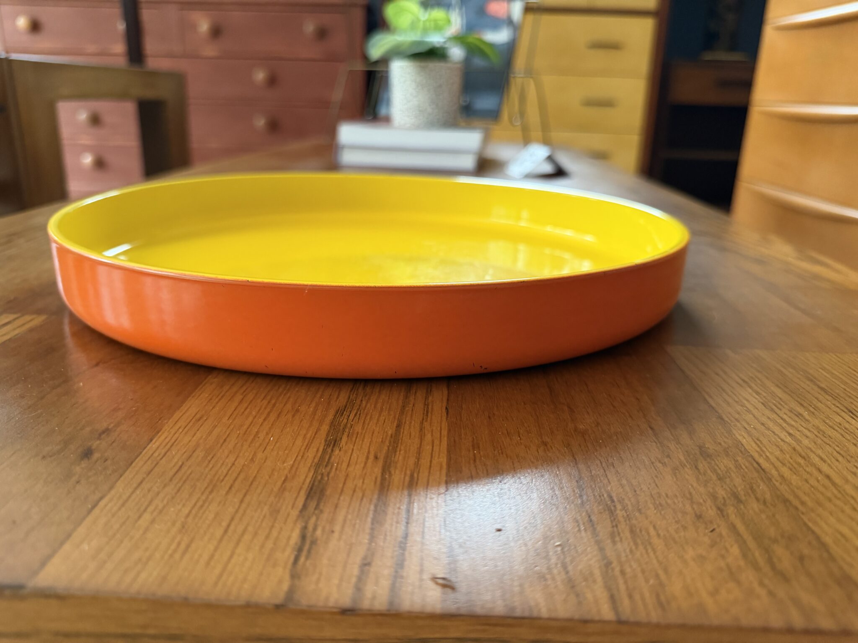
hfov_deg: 71.6
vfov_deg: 56.8
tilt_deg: -19.8
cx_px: 429
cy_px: 322
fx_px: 595
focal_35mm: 24
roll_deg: -1.3
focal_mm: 6.76
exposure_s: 1/60
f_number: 1.78
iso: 500
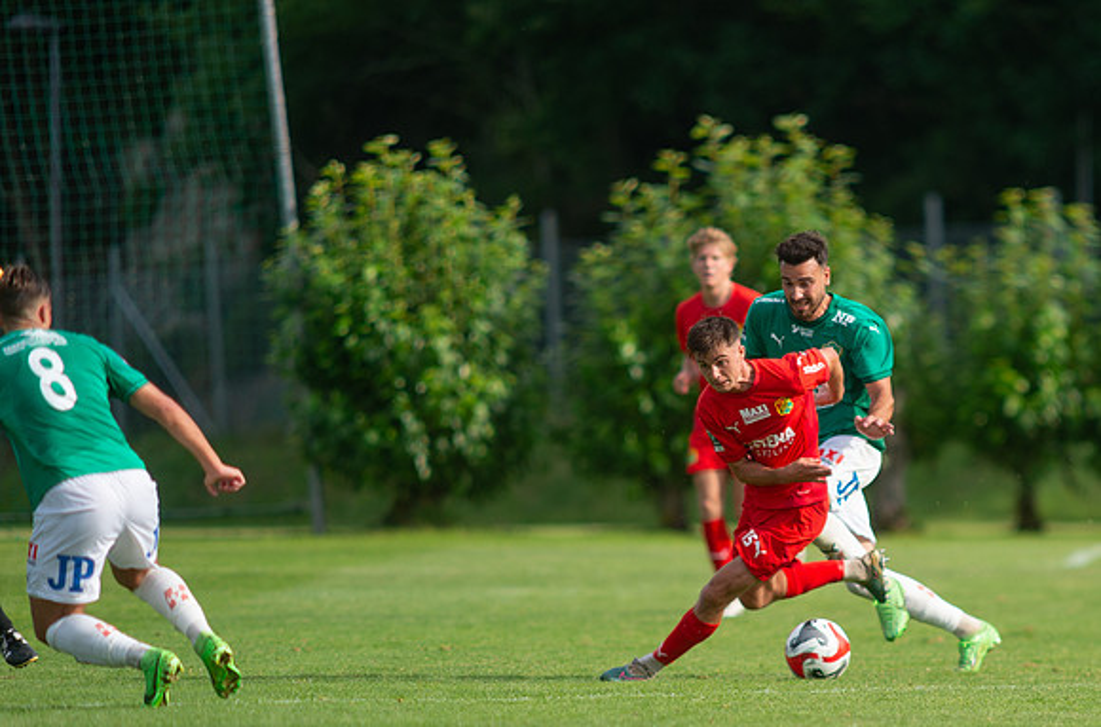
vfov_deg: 2.3
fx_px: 18106
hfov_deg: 3.5
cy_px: 517
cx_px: 776
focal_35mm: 594
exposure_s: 1/1250
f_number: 4
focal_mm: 420
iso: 280
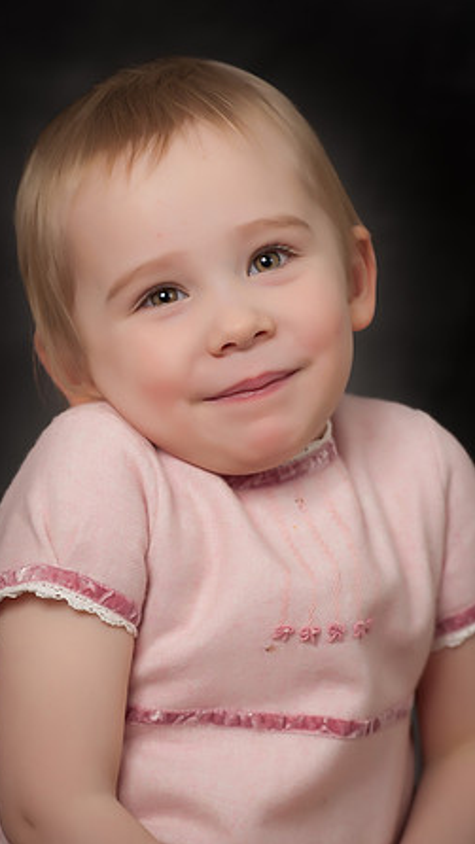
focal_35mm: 211
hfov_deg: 5.8
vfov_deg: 10.2
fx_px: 4723
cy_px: 424
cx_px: 243
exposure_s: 1/160
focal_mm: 200
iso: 100
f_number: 5
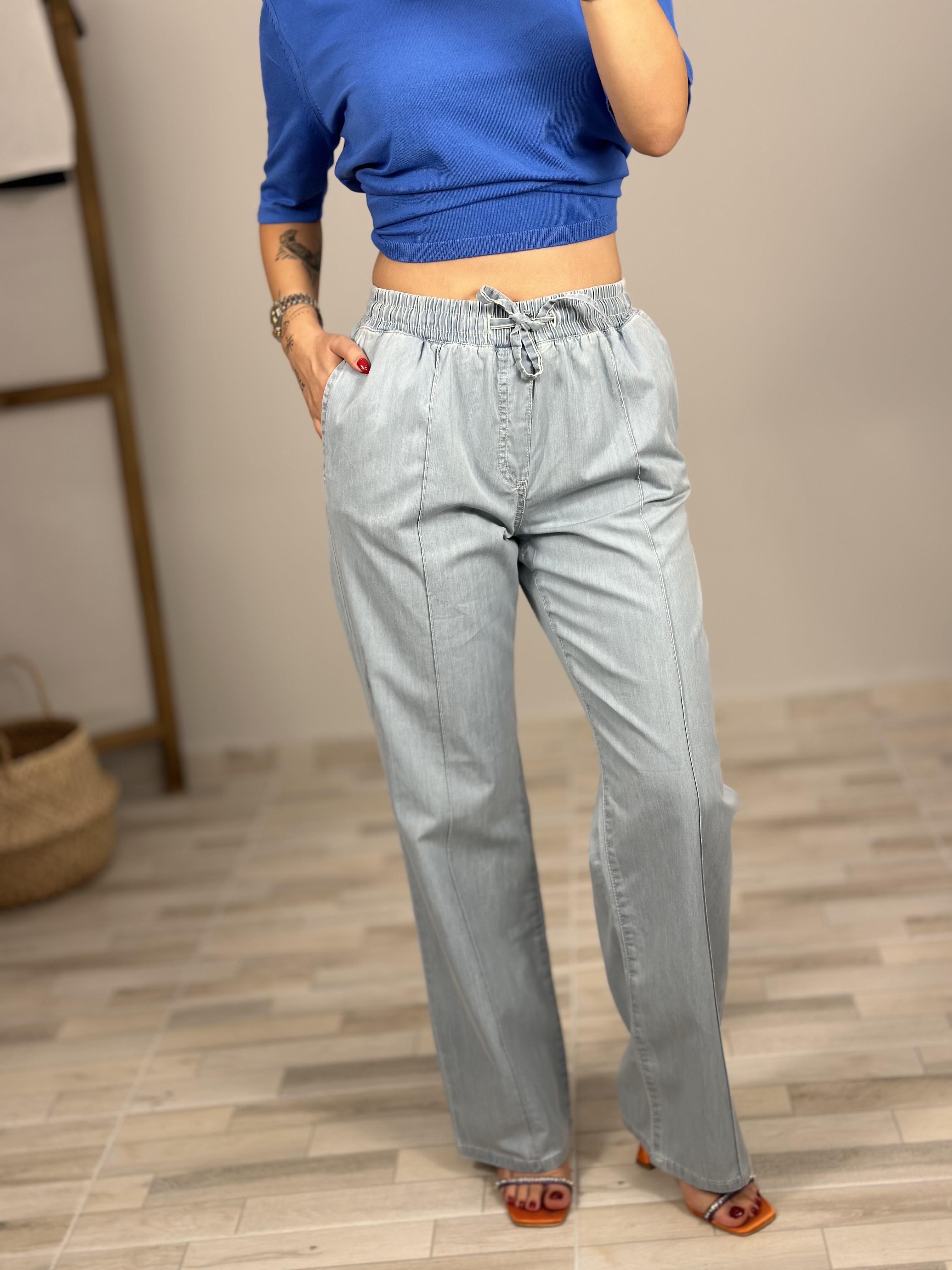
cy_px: 635
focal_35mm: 48
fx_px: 1760
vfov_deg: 39.7
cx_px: 476
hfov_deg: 30.3
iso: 80
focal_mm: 6.86
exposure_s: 1/100
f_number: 1.78
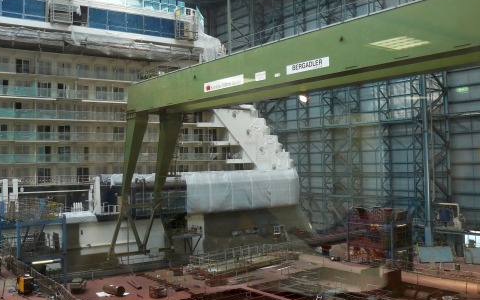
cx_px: 237
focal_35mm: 39
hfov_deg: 50.4
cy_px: 120
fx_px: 510
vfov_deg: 32.7
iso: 160
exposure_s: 1/30
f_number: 2.8
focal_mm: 6
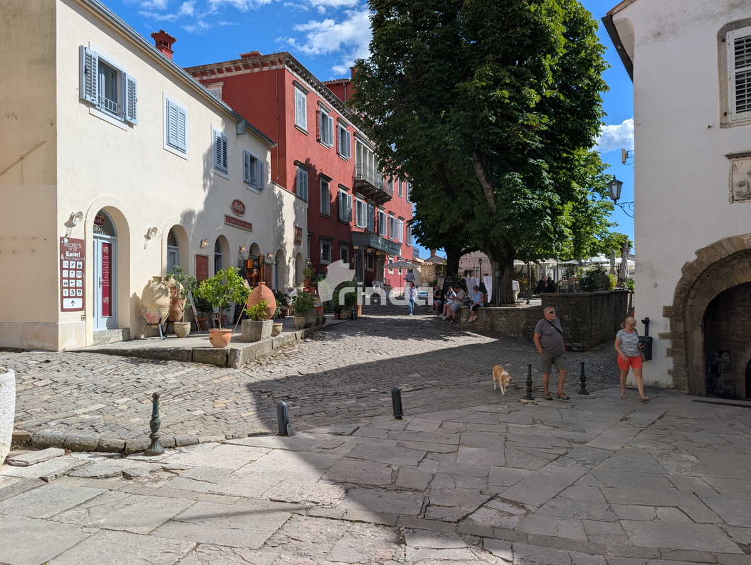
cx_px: 376
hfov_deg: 71.5
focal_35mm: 24
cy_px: 282
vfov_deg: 56.9
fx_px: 521
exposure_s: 1/1335
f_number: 1.68
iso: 22
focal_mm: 6.9
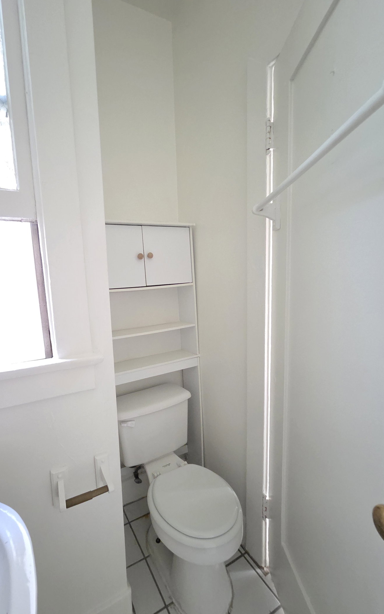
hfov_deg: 77.7
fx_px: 234
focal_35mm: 14
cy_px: 311
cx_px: 154
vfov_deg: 105.3
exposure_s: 1/24
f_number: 2.2
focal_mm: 2.2
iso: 4000
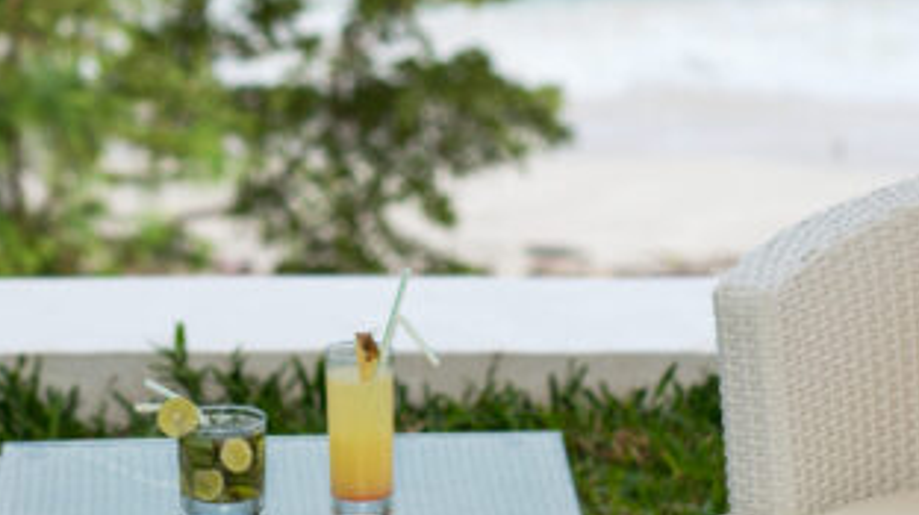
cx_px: 306
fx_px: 4188
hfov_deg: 12.5
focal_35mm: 172
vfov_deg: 7.0
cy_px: -93
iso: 100
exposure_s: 1/200
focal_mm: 50
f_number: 2.5
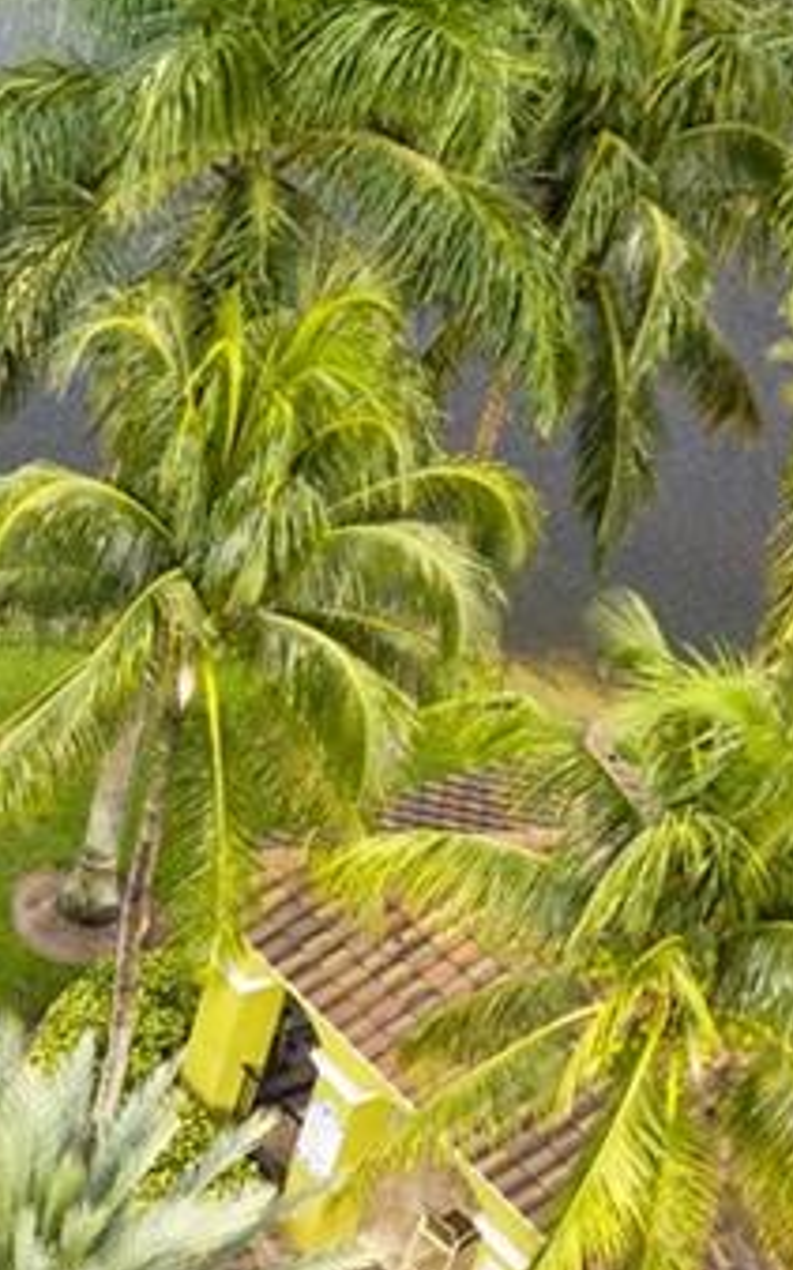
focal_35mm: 135
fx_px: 4672
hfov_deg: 8.8
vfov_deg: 14.3
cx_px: -1146
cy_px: 1971
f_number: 4.5
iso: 100
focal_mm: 10.26
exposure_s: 1/120
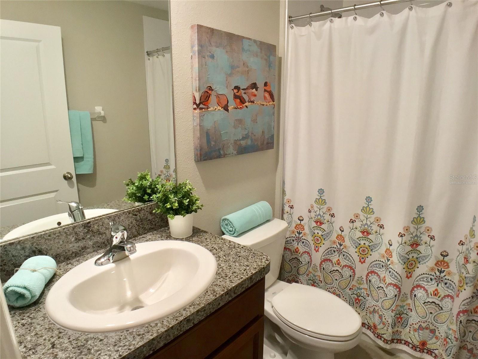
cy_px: 180
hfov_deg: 58.4
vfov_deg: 45.4
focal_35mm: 31
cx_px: 239
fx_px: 428
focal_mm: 3.3
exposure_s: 1/30
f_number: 2.4
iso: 125
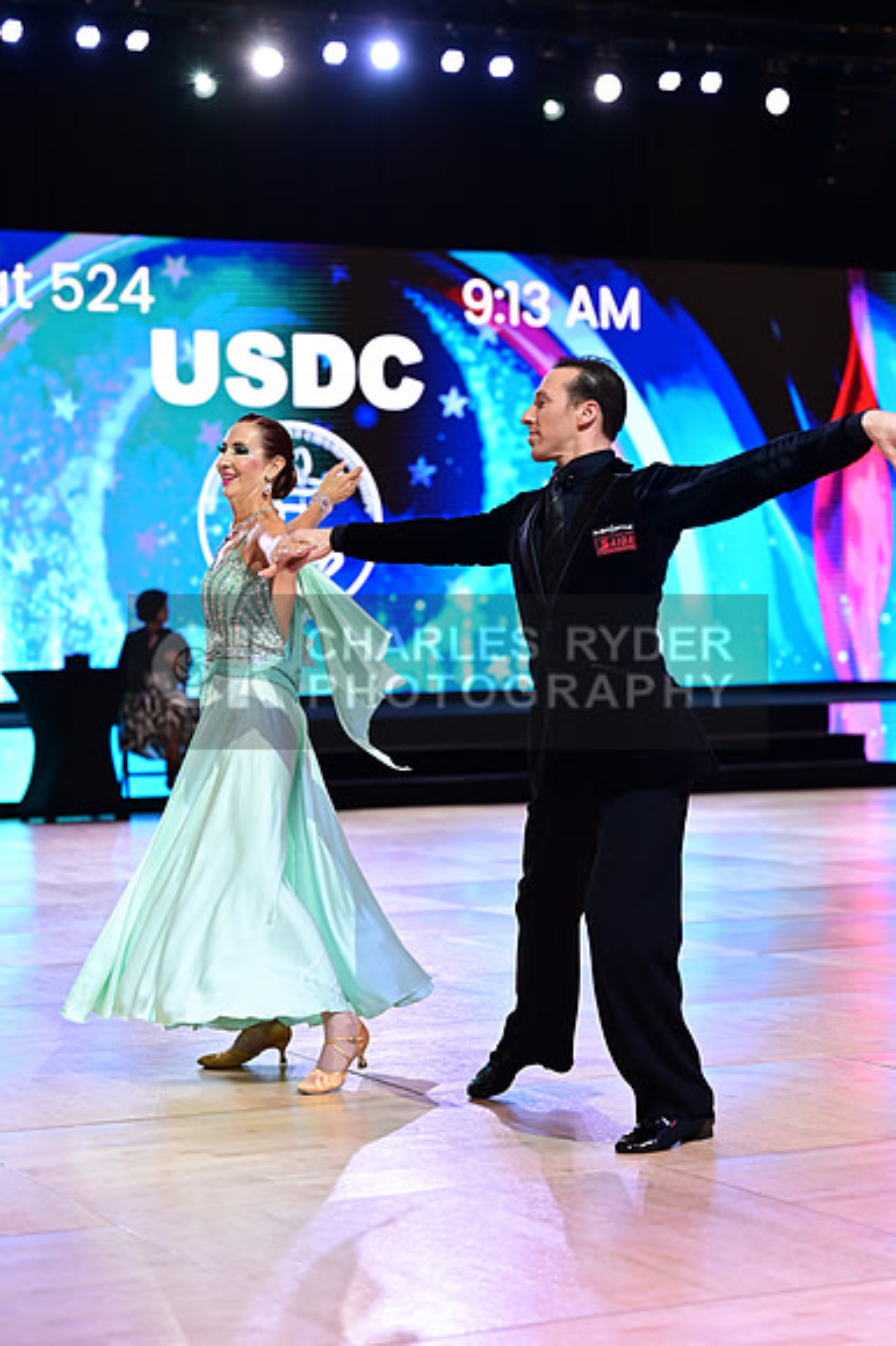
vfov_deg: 25.7
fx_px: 2953
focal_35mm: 79
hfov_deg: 17.3
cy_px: 673
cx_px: 448
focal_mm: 79
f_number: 2.8
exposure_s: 1/640
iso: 2000
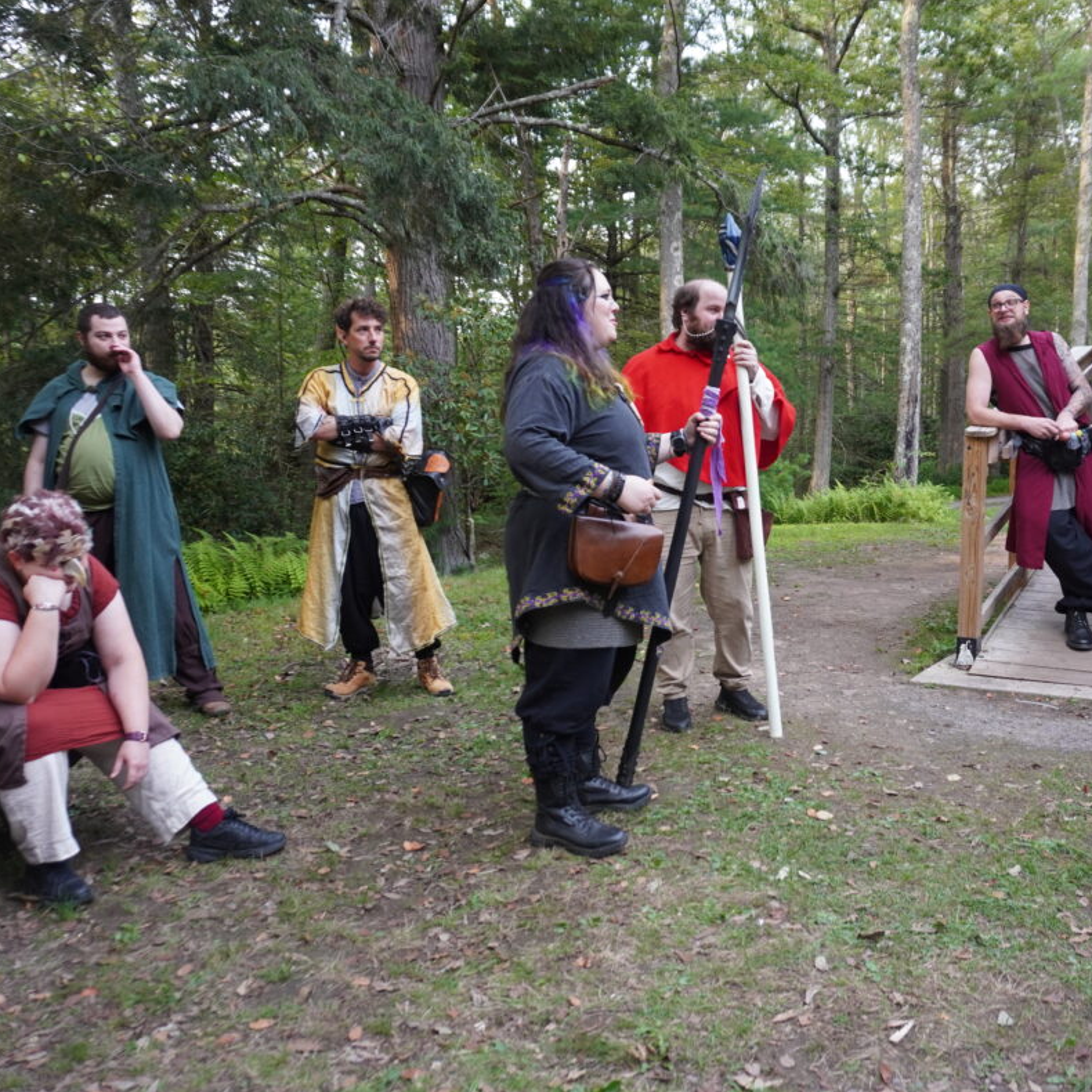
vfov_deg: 52.5
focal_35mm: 31
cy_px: 540
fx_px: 1106
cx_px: 688
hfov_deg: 51.9
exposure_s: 1/160
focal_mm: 16
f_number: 4
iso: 400
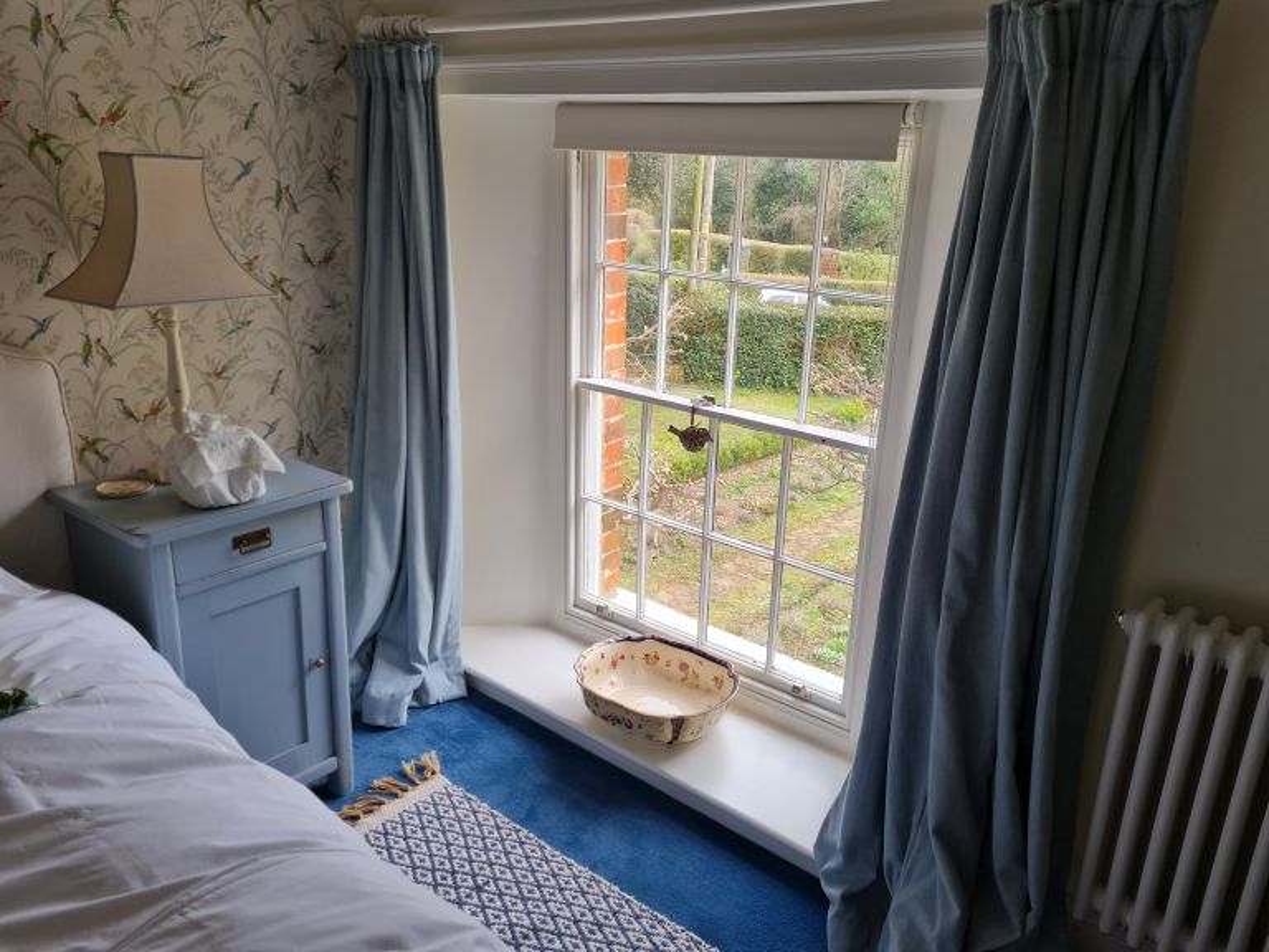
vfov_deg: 53.1
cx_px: 634
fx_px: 953
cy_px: 476
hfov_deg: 67.3
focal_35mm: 26
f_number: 1.8
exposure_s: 1/138
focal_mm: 5.4
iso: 50
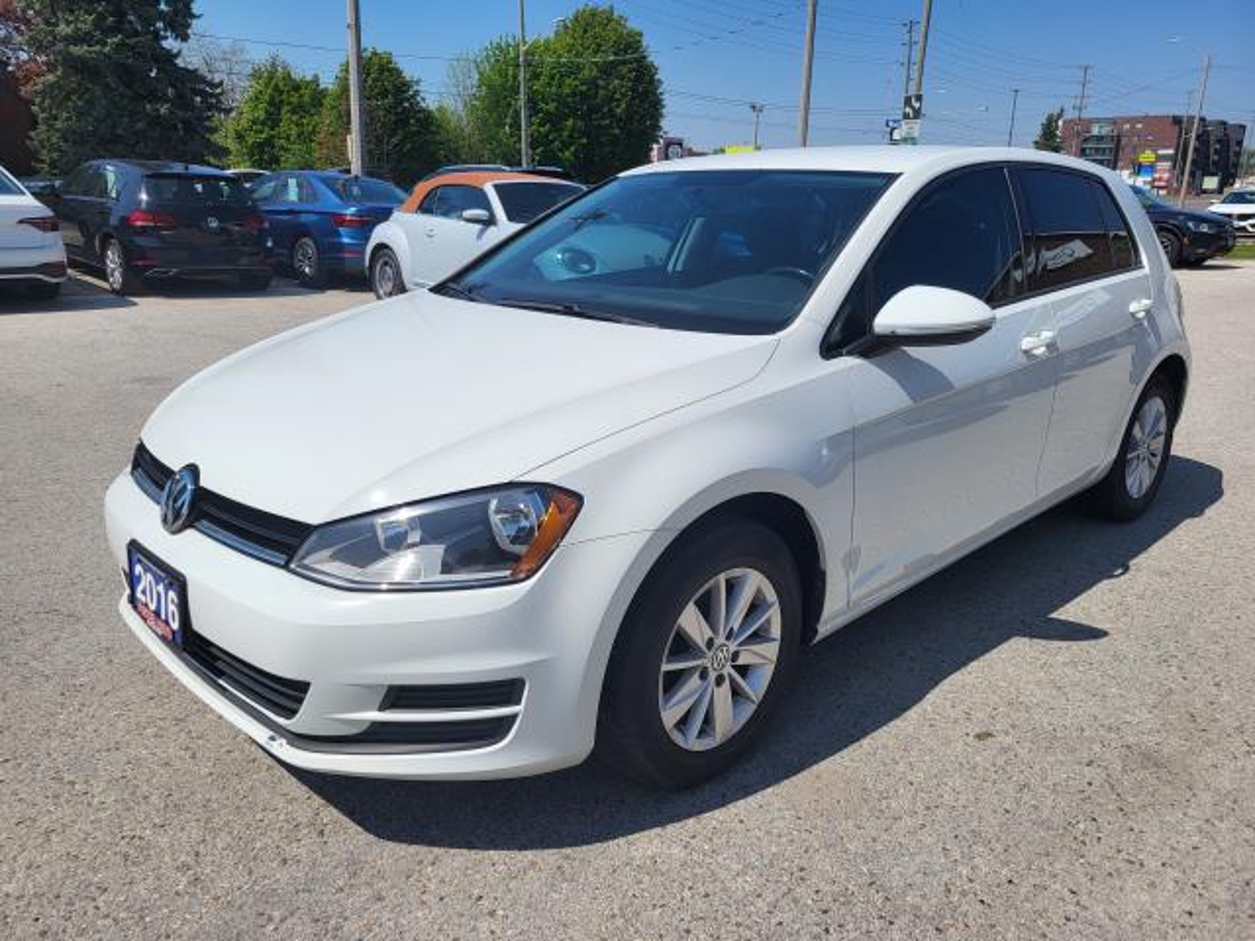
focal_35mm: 26
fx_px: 943
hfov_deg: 67.3
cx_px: 628
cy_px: 470
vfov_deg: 53.1
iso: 40
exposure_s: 1/4939
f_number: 1.8
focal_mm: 5.4
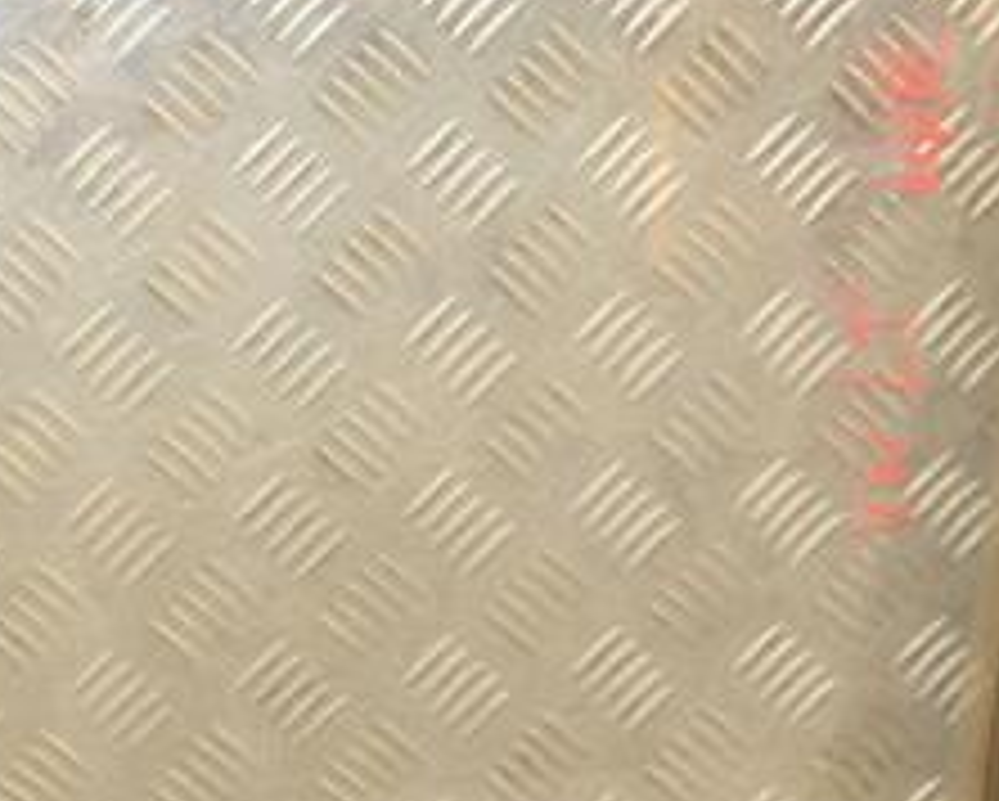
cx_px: 202
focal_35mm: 114
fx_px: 3374
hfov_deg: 16.7
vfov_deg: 13.5
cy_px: 333
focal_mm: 30
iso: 800
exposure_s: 1/200
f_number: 5.6
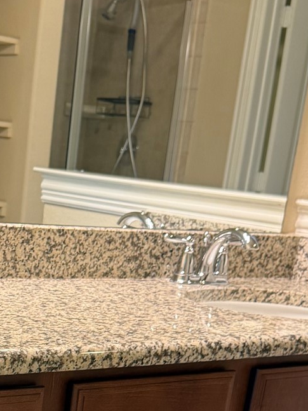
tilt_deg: -18.2
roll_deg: -7.6
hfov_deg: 19.1
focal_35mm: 76
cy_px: 445
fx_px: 902
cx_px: 38
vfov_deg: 24.1
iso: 160
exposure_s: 1/60
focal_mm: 6.76
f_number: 1.78
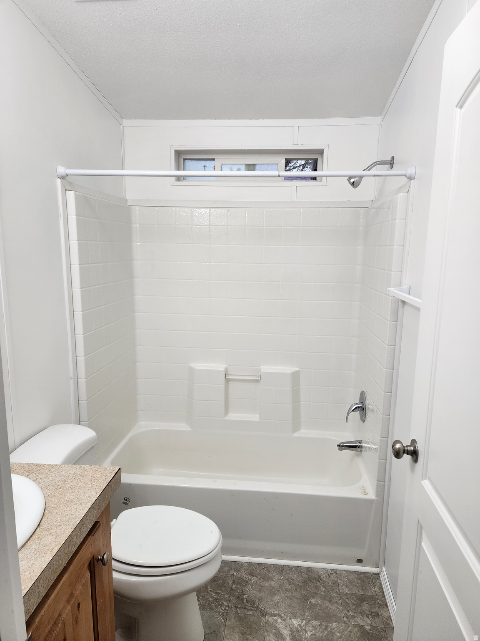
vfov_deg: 73.9
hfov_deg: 58.9
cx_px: 240
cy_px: 320
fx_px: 425
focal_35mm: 23
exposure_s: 1/180
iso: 100
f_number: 1.8
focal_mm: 6.4
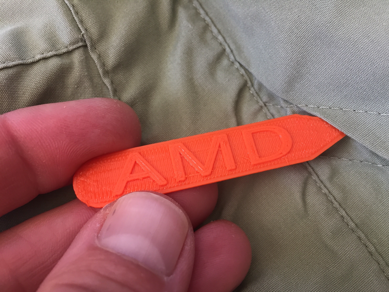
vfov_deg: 48.2
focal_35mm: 29
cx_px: 194
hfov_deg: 61.7
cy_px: 146
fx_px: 326
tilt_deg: -72.4
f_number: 2.2
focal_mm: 4.15
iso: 32
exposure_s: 1/30
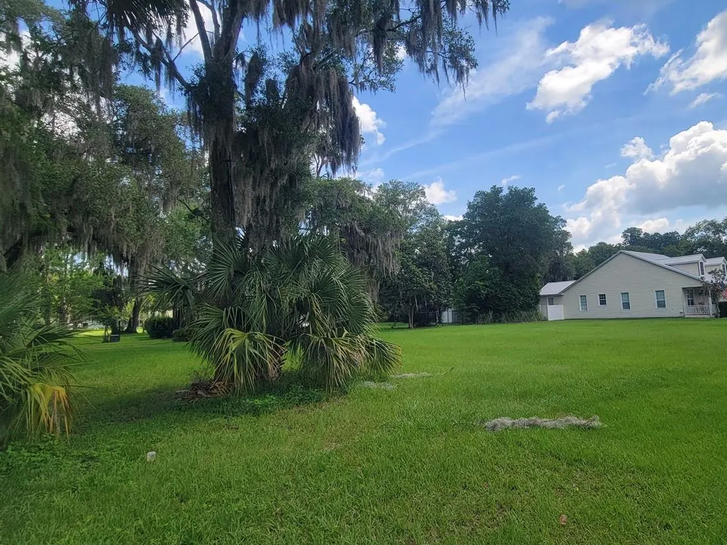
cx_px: 451
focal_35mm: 19
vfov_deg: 68.6
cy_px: 252
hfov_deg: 83.2
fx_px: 399
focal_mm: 2.2
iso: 50
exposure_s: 1/1167
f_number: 2.2
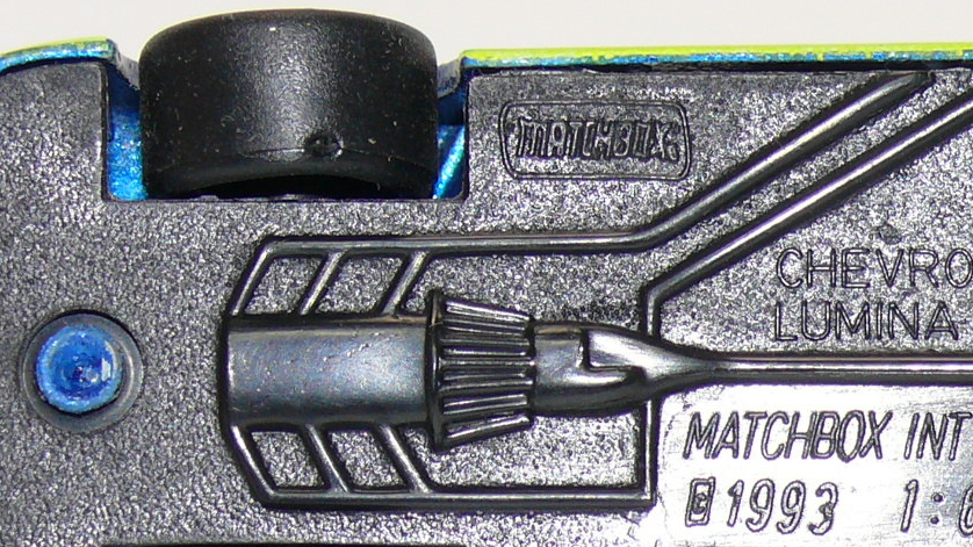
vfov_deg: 5.2
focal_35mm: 233
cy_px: 339
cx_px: 815
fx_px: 6010
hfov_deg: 9.2
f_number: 4
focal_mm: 14.1
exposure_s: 1/30
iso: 100
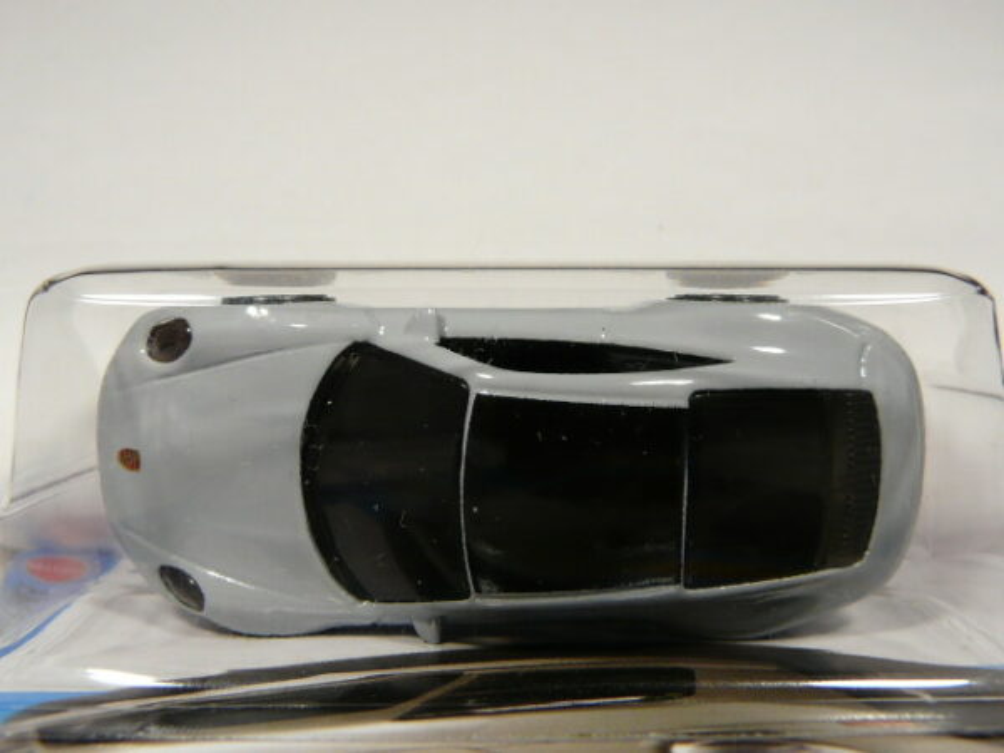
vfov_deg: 38.7
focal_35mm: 37
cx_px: 502
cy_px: 376
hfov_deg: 50.1
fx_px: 1073
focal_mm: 4.6
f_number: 2.8
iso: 100
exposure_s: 1/60
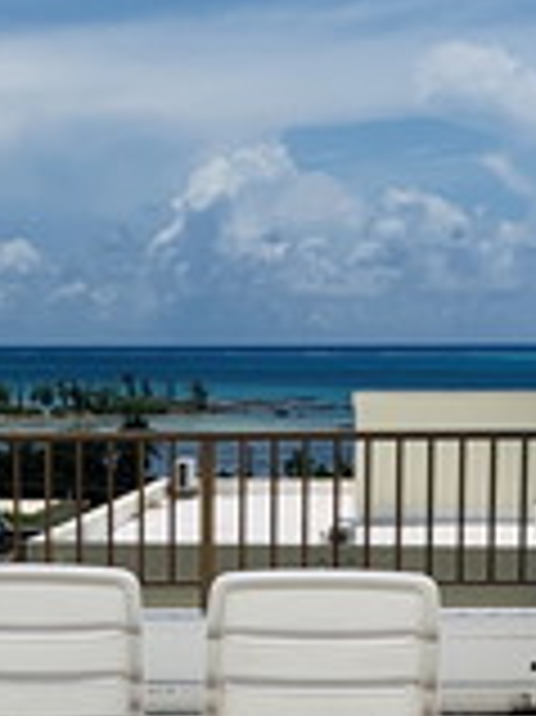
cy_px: 651
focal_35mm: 123
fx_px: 2543
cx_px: 77
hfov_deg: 12.0
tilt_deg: -6.9
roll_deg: +0.4
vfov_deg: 15.8
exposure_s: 1/9524
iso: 25
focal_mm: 4.25
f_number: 1.8
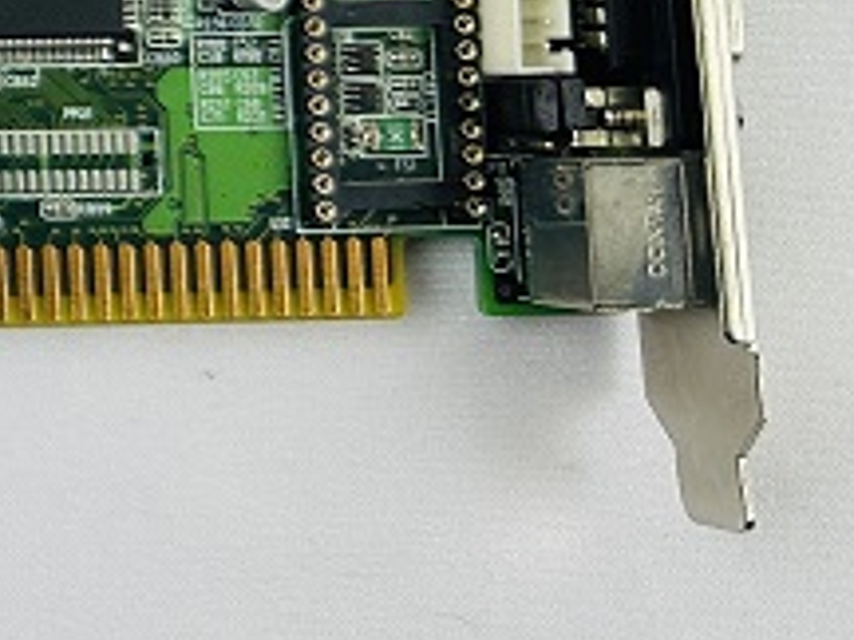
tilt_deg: -83.9
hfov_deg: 13.7
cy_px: -237
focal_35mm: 112
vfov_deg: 12.7
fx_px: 2763
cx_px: -1075
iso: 80
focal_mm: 6.86
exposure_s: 1/120
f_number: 1.78
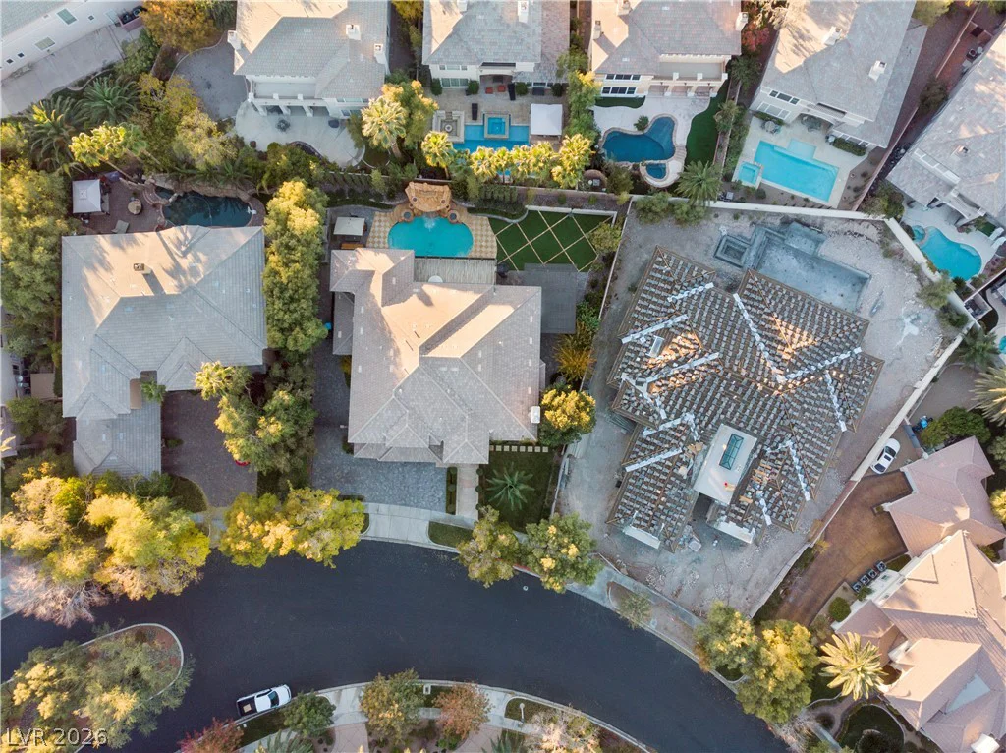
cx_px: 503
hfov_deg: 71.6
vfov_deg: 56.7
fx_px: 697
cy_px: 376
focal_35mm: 24
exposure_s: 1/125
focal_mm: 4.5
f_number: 2.8
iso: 100
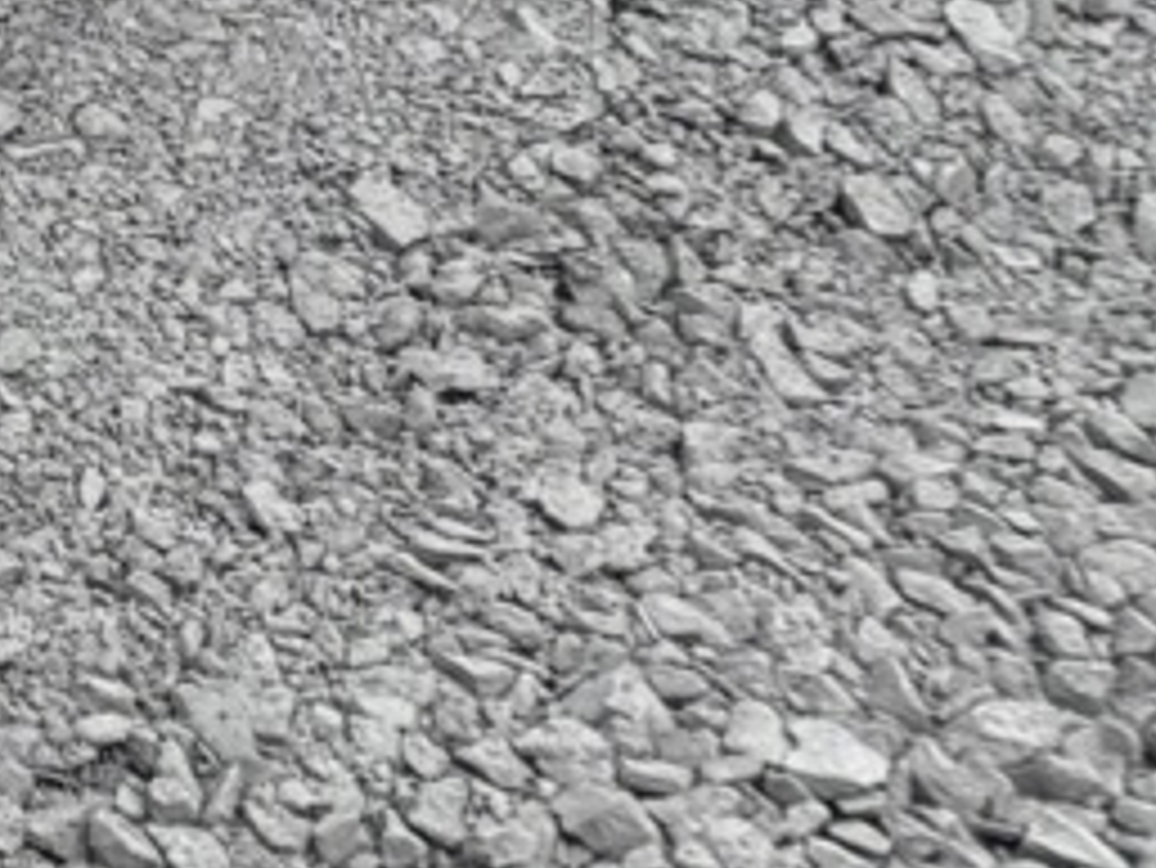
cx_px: -2263
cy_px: -1453
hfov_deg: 8.7
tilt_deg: -20.7
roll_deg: +2.8
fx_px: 6381
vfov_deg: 7.2
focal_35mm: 191
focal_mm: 6.76
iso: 80
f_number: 1.78
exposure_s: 1/4608
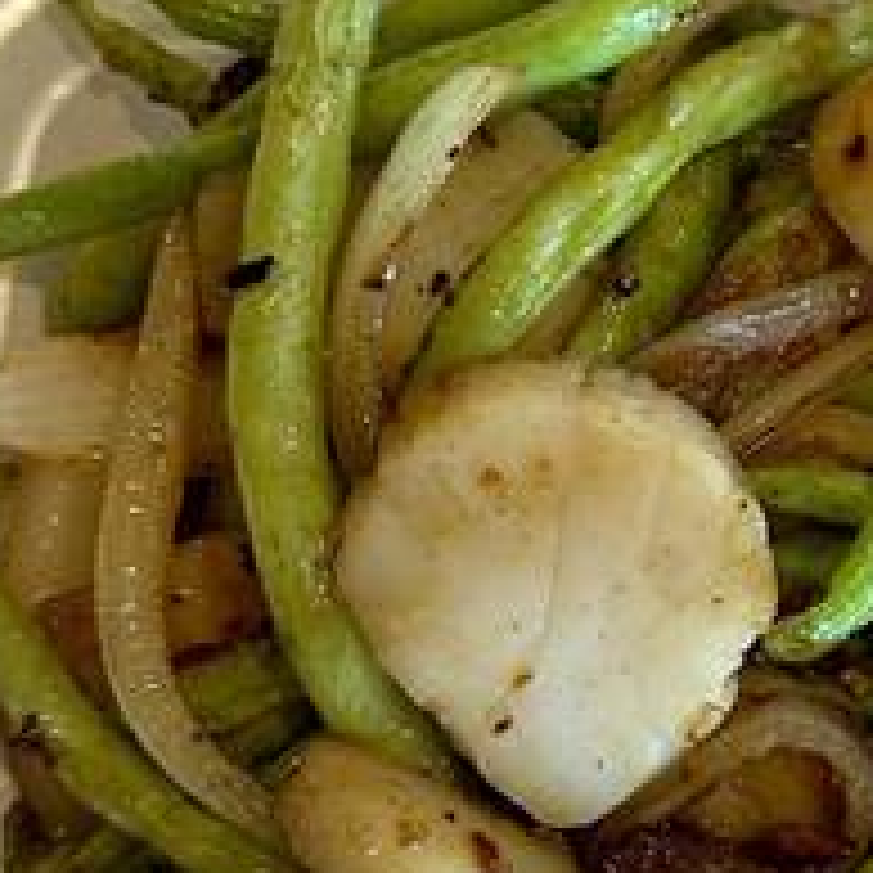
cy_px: 488
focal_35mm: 80
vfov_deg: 21.6
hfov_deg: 21.1
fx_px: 2283
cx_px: 828
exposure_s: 1/120
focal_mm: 6.86
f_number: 1.78
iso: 200
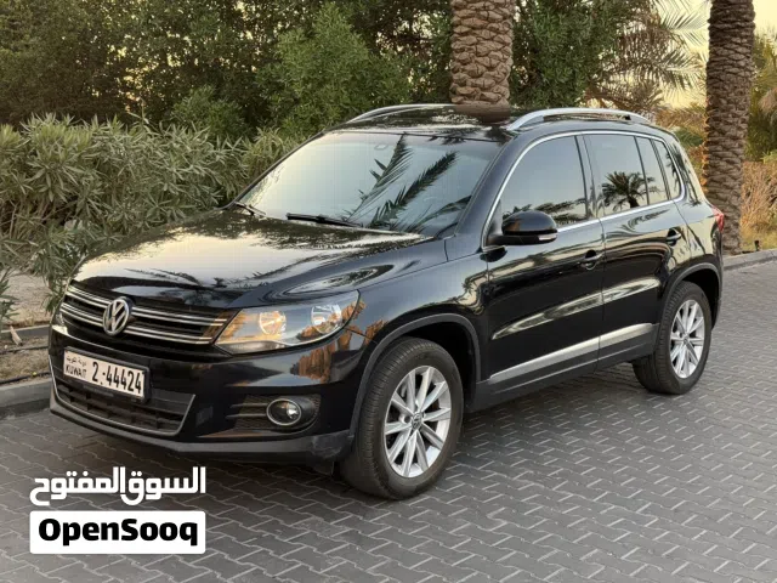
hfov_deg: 39.7
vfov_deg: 30.3
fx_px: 1077
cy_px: 292
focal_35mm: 48
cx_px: 388
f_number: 1.78
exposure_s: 1/239
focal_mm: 6.76
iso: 100
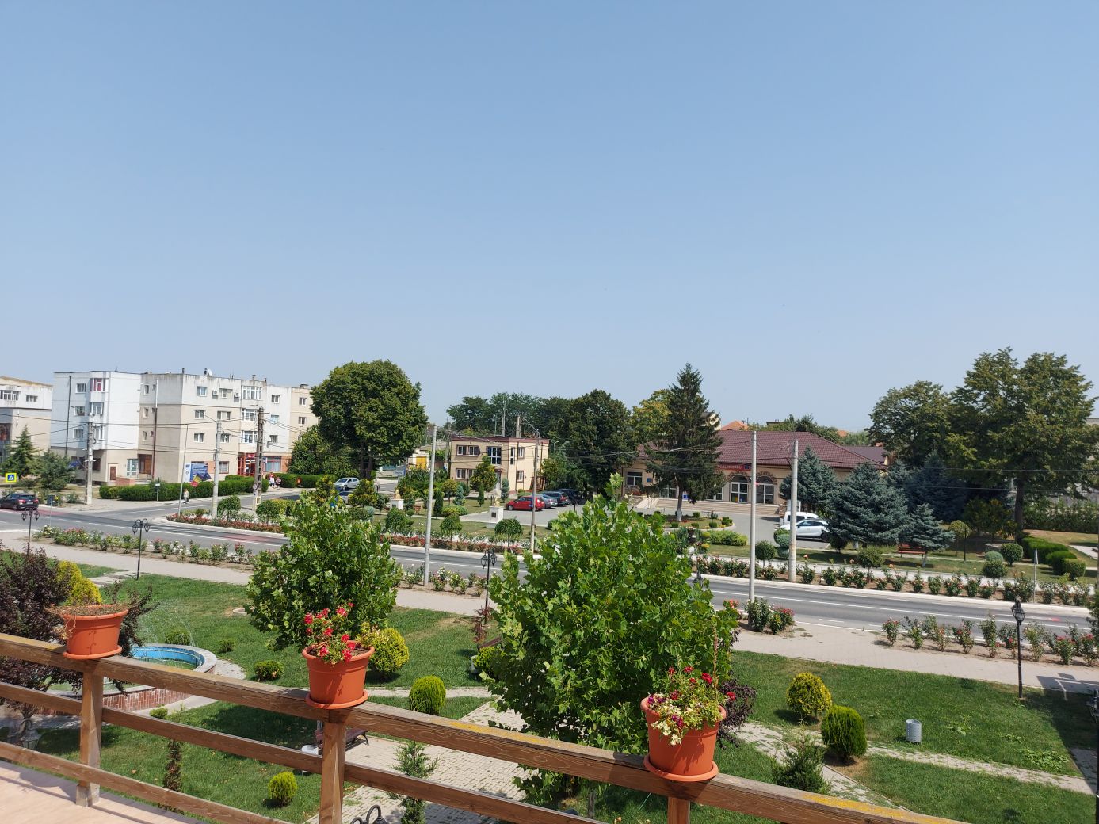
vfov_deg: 56.8
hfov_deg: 71.6
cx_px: 550
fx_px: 762
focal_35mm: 24
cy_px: 412
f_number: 1.8
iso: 32
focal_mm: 5.23
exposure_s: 1/1123
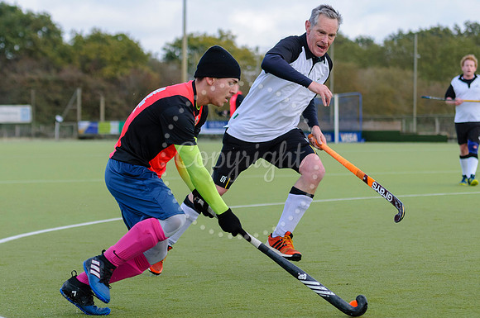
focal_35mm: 137
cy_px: 170
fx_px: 1822
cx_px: 167
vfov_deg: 10.0
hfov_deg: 15.0
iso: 400
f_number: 3.2
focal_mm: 70
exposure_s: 1/1600
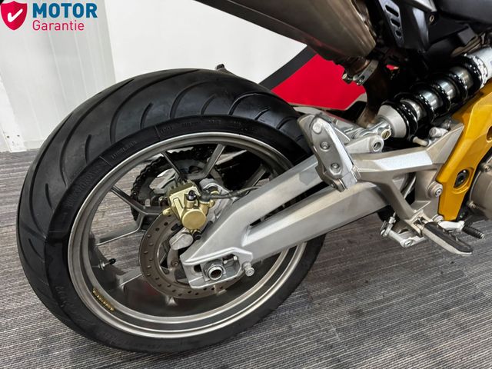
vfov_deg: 56.8
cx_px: 246
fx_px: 341
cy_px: 184
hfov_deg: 71.6
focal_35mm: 24
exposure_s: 1/50
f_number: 1.78
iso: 640
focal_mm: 6.76
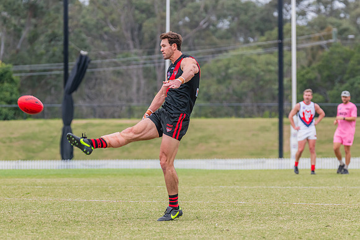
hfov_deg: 6.7
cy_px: 124
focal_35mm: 309
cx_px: 167
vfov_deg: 4.4
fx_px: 3093
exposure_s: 1/1250
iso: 800
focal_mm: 270
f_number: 7.1
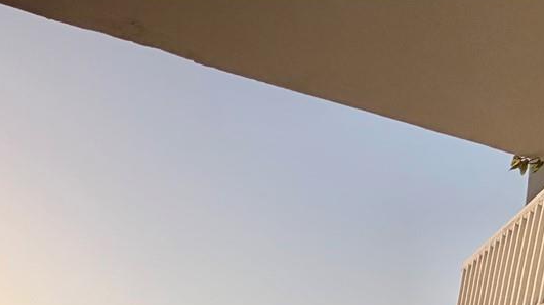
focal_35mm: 46
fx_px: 663
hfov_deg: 38.7
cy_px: 606
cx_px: -19
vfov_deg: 18.0
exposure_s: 1/2237
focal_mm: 2.22
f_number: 2.2
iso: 32
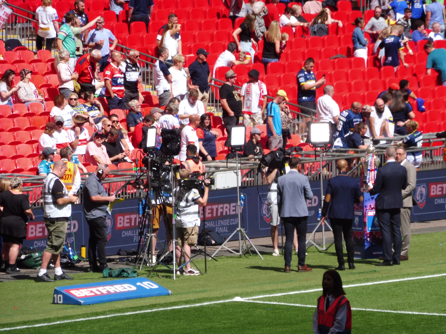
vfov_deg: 4.1
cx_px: 223
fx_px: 4690
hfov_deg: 5.4
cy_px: 167
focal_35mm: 364
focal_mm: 65
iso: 100
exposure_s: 1/400
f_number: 6.3
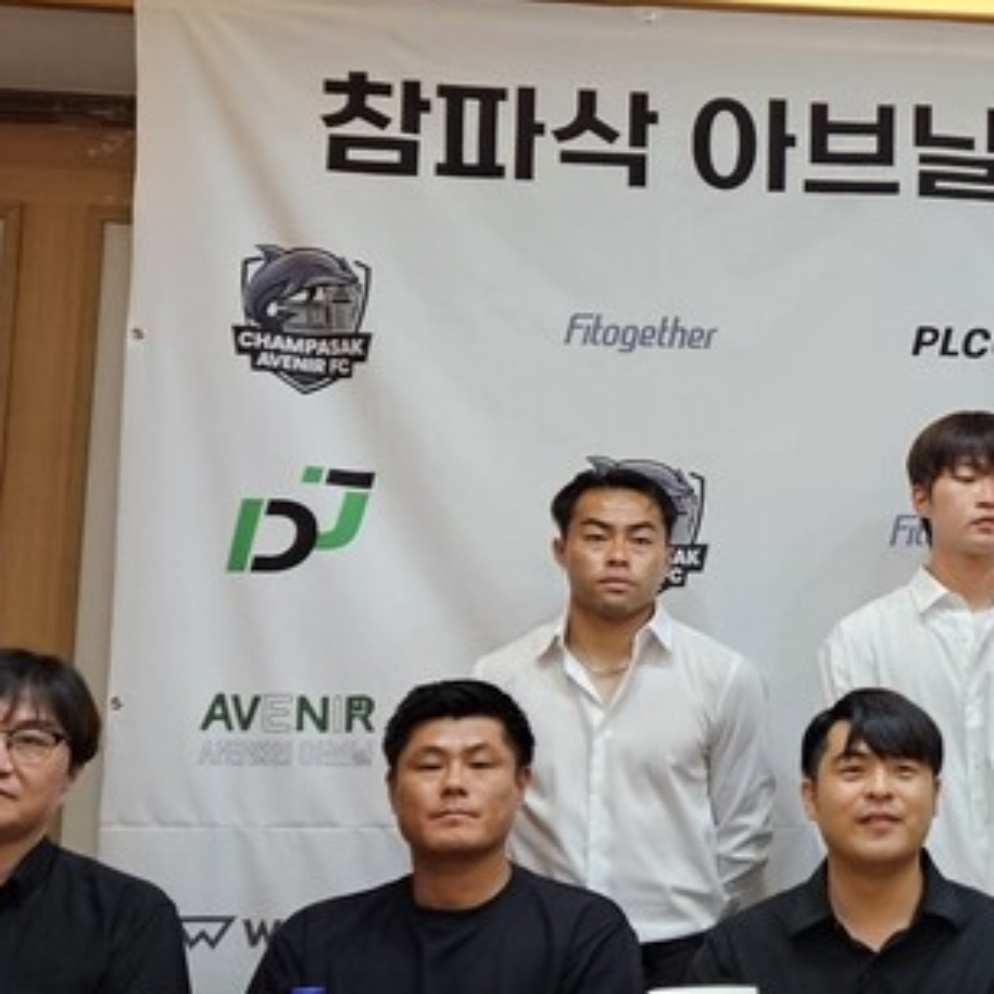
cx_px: 1121
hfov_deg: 26.2
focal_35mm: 60
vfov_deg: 28.6
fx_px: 1949
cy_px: 565
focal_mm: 5.4
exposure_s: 1/120
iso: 160
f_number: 1.8
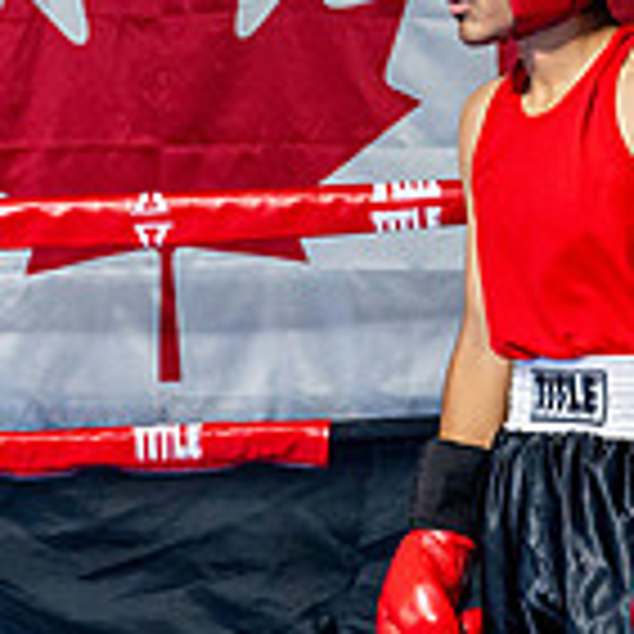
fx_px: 3916
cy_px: 160
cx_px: 764
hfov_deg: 9.1
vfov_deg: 9.2
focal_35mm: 189
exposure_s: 1/1000
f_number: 2
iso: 4000
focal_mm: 54
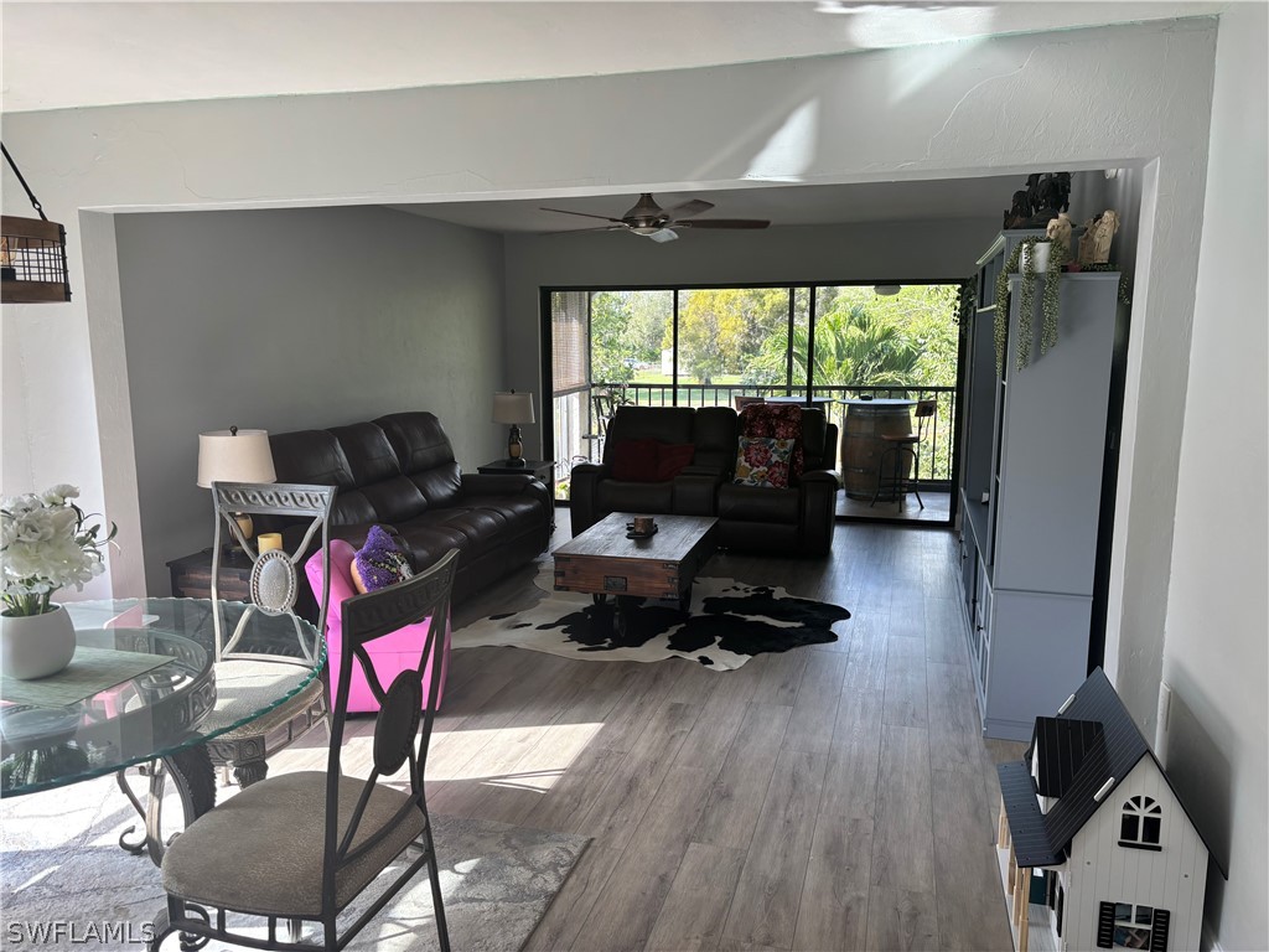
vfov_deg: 53.1
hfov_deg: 67.3
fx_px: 953
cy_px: 476
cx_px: 634
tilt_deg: -9.0
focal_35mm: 26
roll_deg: -0.3
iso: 40
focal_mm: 5.96
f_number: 1.6
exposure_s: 1/139
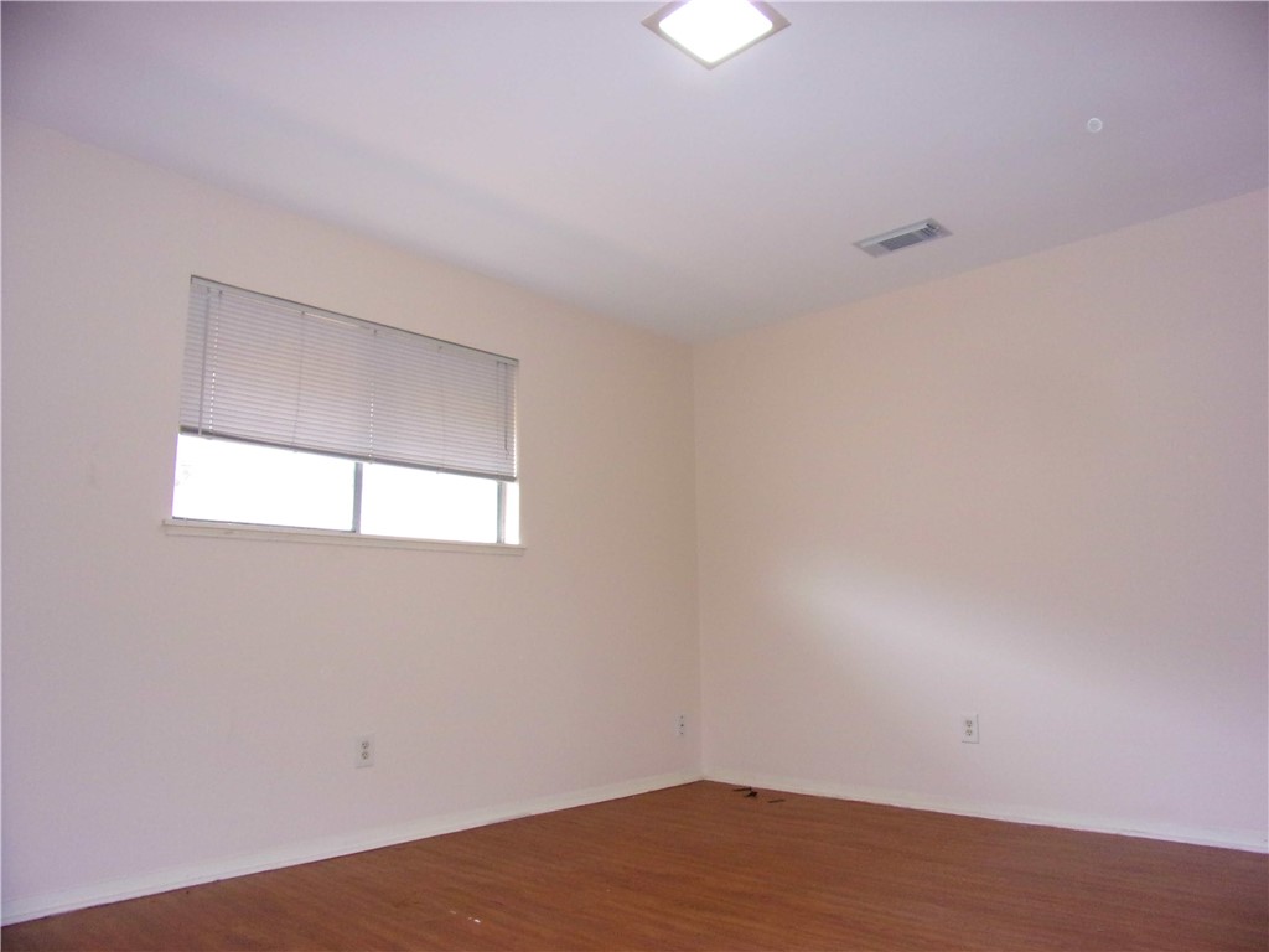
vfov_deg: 56.8
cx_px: 634
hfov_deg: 71.6
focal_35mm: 24
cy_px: 476
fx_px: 880
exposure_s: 1/34
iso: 200
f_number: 3.3
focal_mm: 4.3
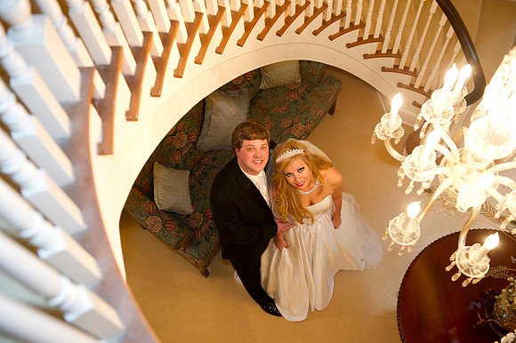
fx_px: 544
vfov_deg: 35.0
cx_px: 258
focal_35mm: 38
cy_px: 172
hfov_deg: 50.7
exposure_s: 1/80
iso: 1250
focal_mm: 38
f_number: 4
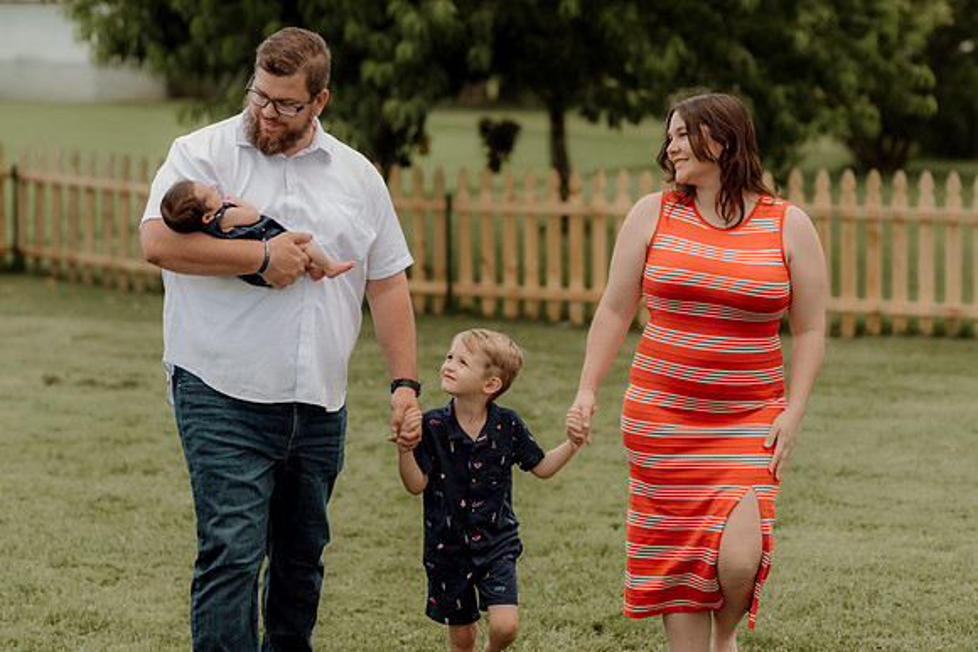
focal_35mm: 88
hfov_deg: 23.2
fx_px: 2379
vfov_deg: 15.6
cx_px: 489
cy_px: 326
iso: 80
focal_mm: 85
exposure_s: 1/320
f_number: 2.5
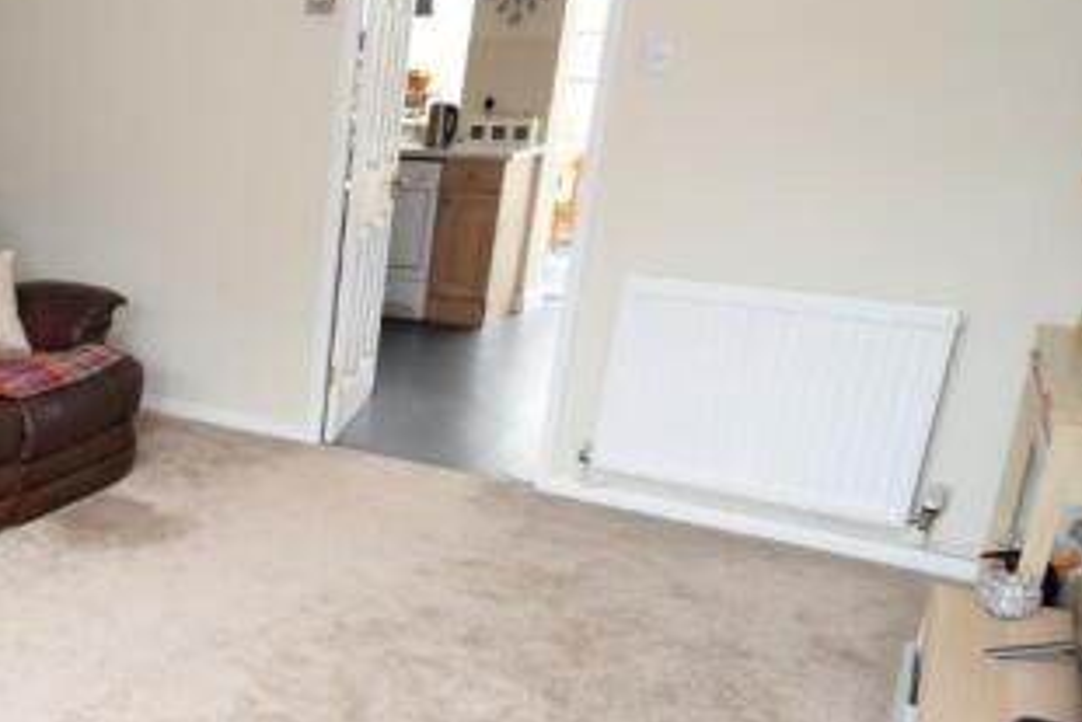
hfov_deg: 42.5
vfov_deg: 35.0
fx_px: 1143
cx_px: -38
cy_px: 431
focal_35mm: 38
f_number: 5.6
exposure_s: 1/125
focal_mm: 12
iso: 800
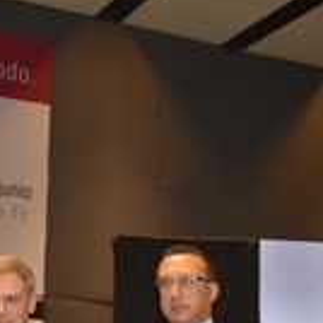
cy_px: 268
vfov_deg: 22.1
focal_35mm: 77
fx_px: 813
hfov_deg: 21.8
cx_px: 19
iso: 640
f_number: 3.5
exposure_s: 1/60
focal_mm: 18
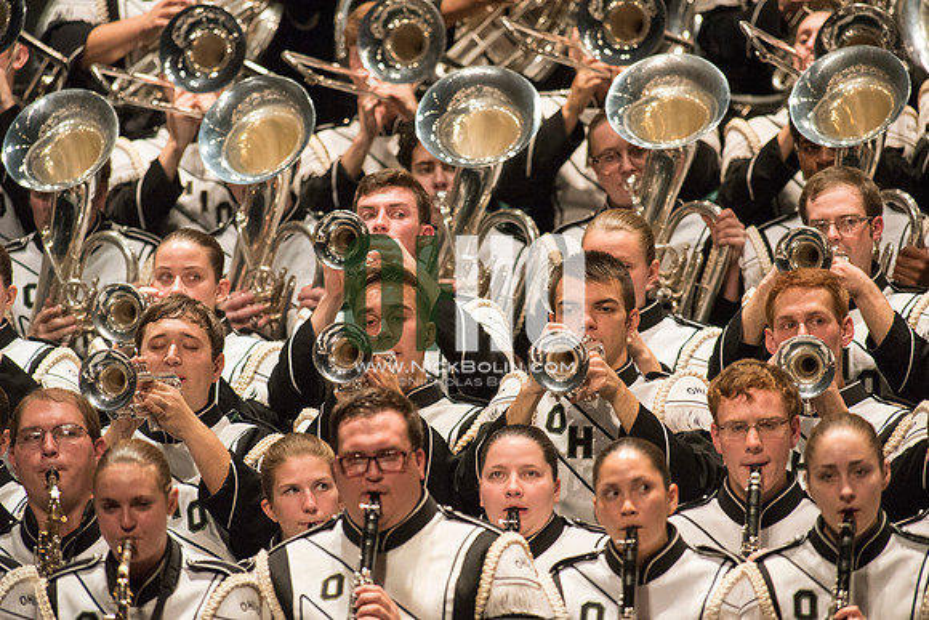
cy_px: 310
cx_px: 464
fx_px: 15486
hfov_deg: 3.4
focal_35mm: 600
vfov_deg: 2.3
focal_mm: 600
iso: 4000
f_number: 5.6
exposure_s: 1/320
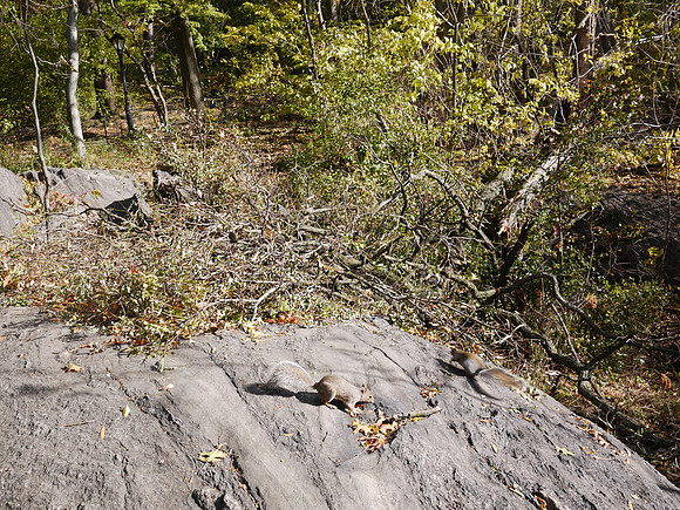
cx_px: 340
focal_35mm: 40
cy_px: 255
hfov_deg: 46.8
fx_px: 786
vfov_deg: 36.0
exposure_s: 1/125
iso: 100
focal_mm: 20
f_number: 8
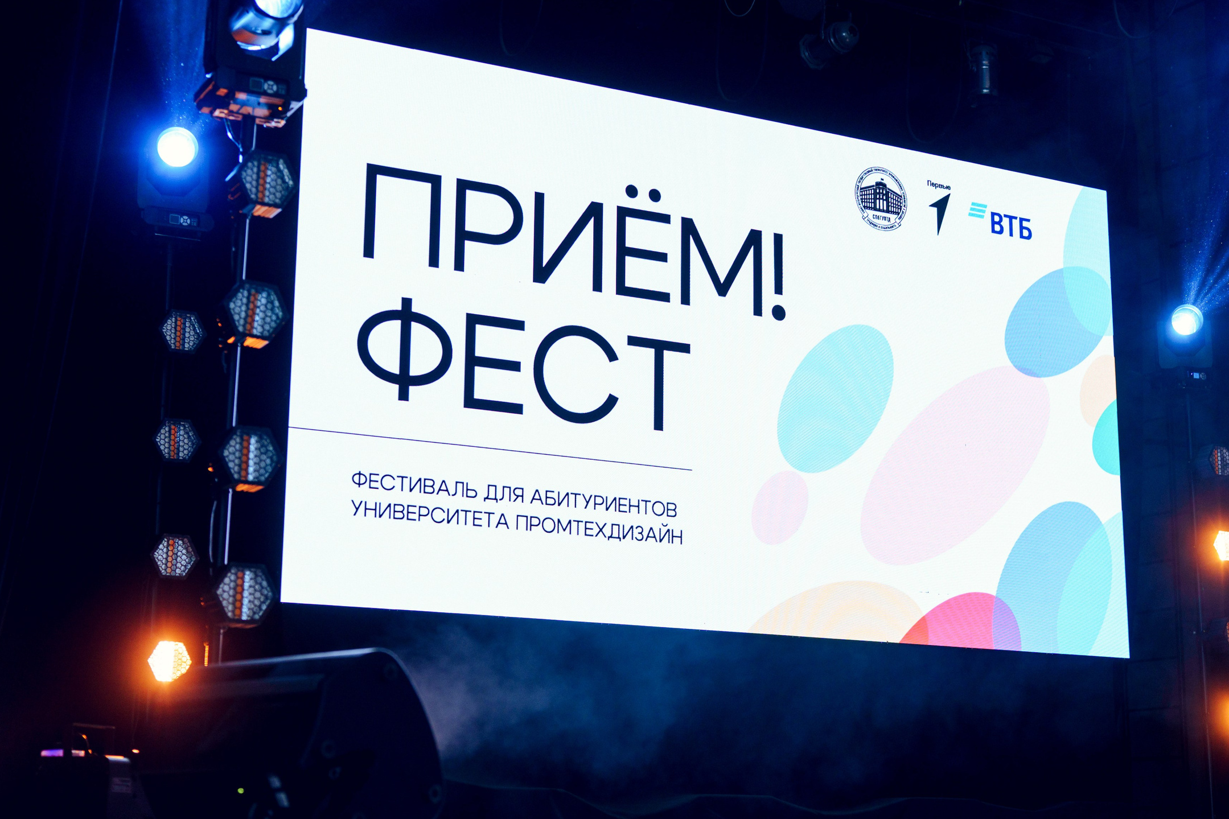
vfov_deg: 23.4
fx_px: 1980
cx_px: 668
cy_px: 376
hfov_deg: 34.5
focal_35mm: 58
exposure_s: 1/60
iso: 100
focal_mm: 46
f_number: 2.2
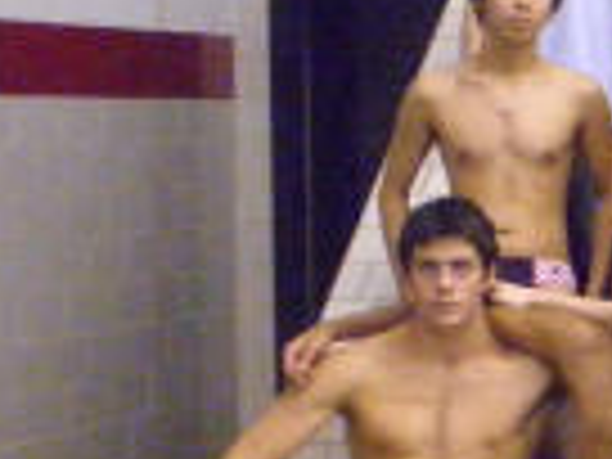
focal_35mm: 179
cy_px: 302
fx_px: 3165
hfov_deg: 10.0
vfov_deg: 8.3
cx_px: 1323
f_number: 3.7
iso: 800
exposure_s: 1/60
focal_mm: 6.8
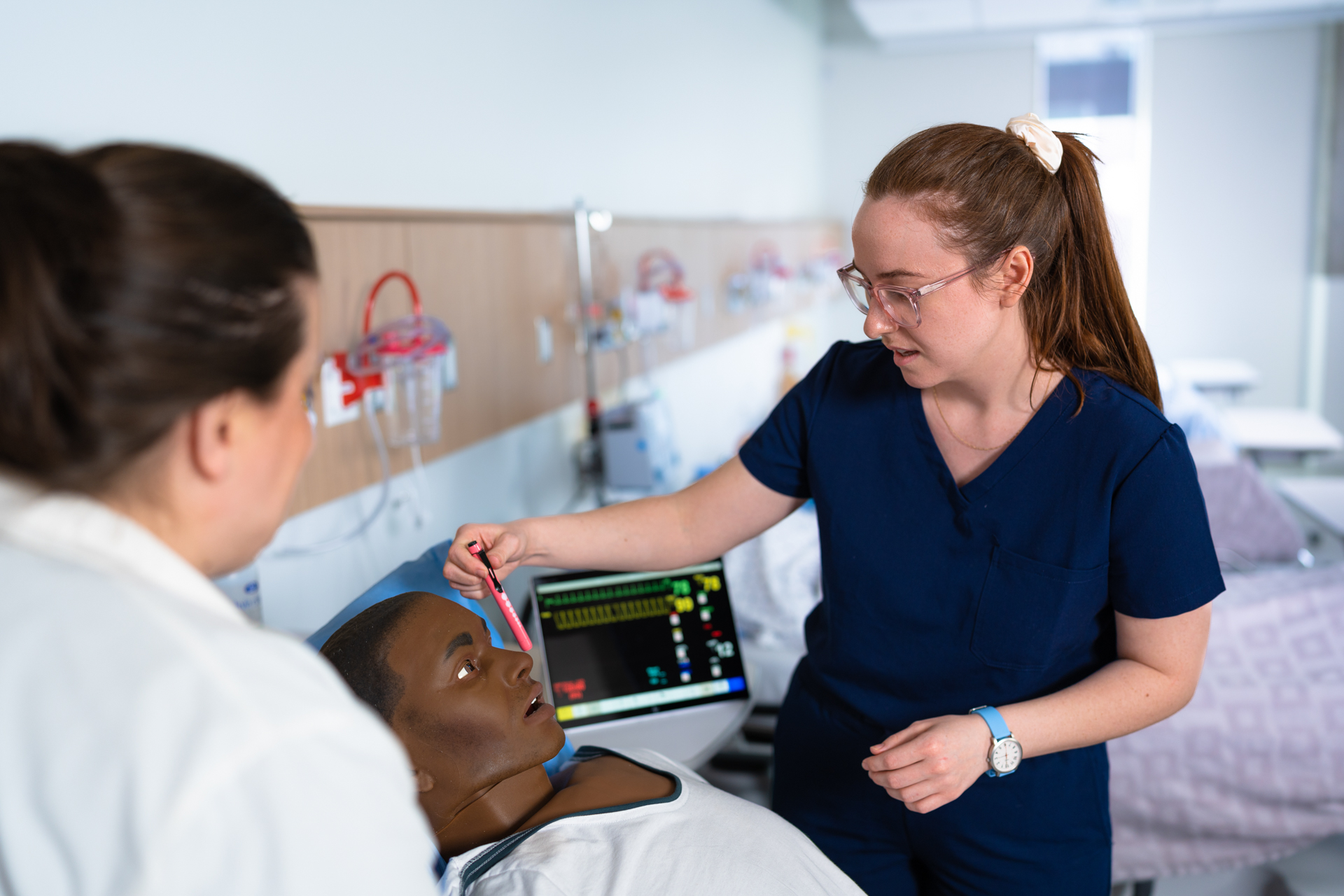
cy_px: 448
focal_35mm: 35
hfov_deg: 54.4
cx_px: 672
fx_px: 1307
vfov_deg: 37.9
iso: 125
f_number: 1.8
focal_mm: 35
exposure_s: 1/160
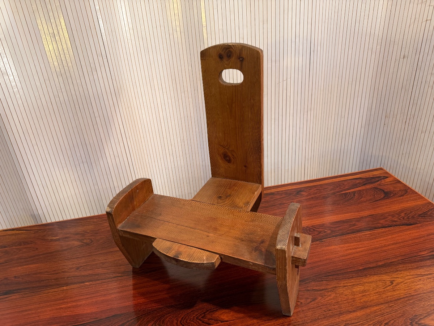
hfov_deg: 71.6
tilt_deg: -26.8
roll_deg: +5.2
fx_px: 301
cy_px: 163
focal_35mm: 24
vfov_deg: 56.8
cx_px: 217
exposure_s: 1/50
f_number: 1.78
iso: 200
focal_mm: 6.76
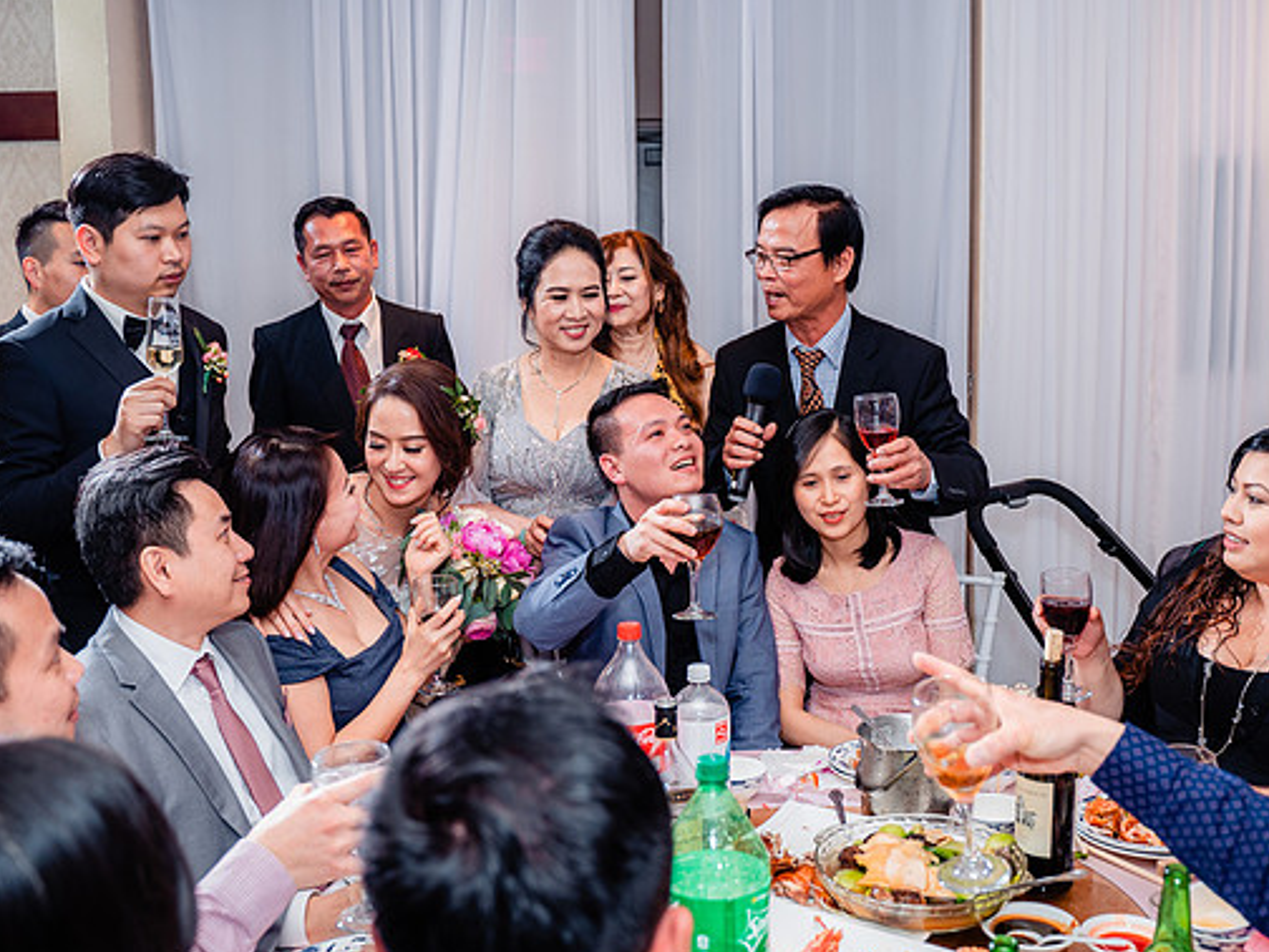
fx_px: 1320
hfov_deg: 51.3
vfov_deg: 39.6
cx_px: 676
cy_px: 446
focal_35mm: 36
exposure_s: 1/160
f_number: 3.5
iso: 640
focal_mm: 28
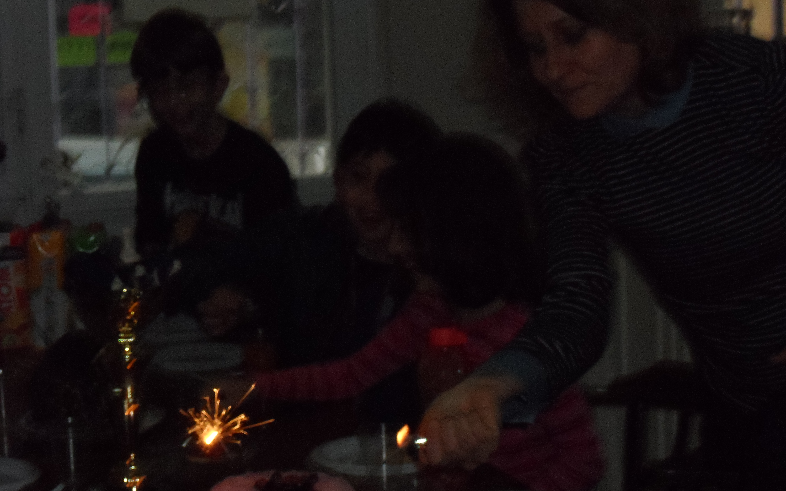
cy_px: 288
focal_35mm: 93
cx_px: 395
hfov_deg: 22.3
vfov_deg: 14.1
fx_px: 1992
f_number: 14.1
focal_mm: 15.9
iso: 640
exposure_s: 1/20
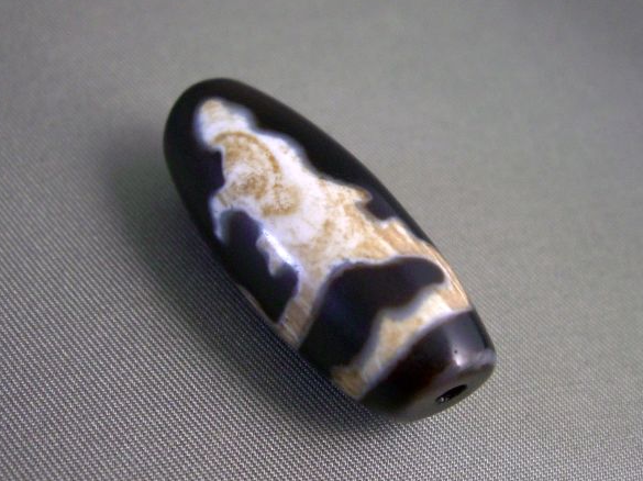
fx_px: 724
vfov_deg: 36.8
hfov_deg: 47.9
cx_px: 322
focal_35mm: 39
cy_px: 238
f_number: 2.8
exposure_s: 1/60
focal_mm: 7.9
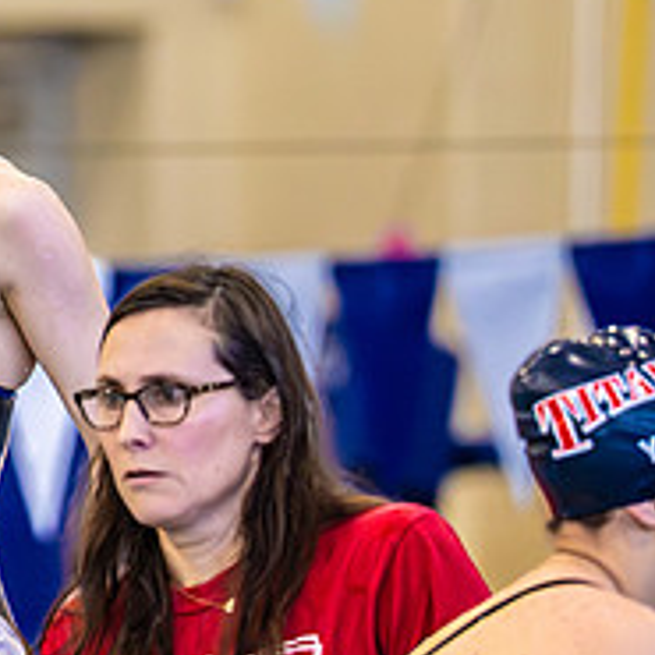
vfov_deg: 2.1
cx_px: -137
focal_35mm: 819
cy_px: 182
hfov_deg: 2.1
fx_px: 17533
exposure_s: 1/1000
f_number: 2.8
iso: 2500
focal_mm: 194
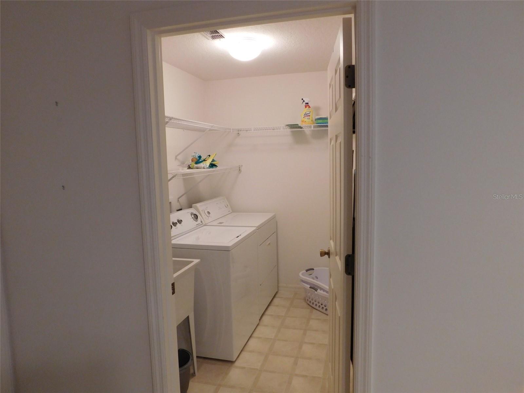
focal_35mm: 24
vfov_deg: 56.8
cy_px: 196
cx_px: 262
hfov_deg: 71.6
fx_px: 363
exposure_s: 1/30
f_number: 3
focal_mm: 4.1
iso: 220
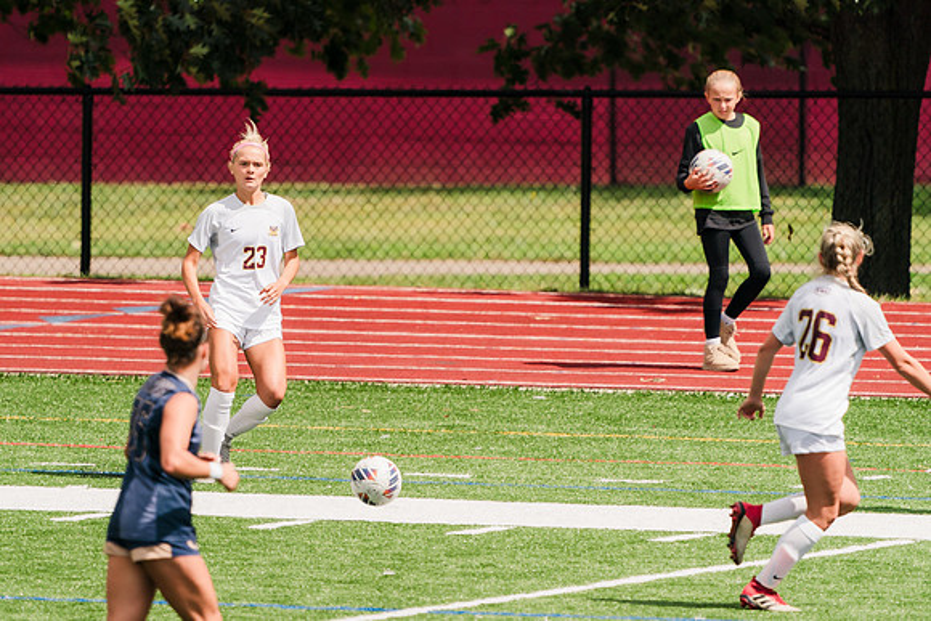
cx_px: 375
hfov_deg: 2.8
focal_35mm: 742
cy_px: 371
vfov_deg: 1.9
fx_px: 19191
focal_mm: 600
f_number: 6.3
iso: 320
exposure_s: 1/1600
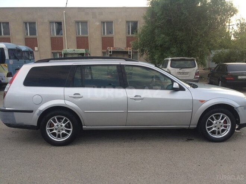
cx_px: 123
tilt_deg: -8.5
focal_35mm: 29
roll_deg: +0.5
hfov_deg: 61.7
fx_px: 206
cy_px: 92
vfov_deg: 48.2
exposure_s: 1/172
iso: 32
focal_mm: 4.15
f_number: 2.2
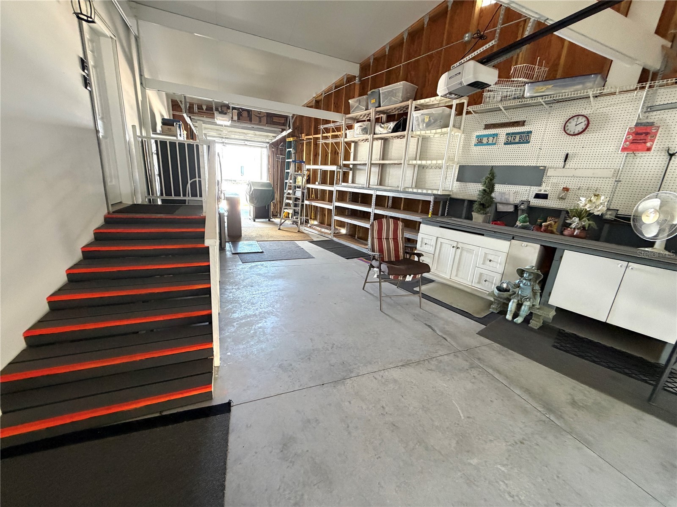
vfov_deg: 85.7
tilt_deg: -15.0
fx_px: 274
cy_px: 254
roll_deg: -3.1
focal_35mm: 14
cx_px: 338
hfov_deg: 102.1
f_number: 2.2
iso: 400
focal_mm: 2.22
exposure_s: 1/60
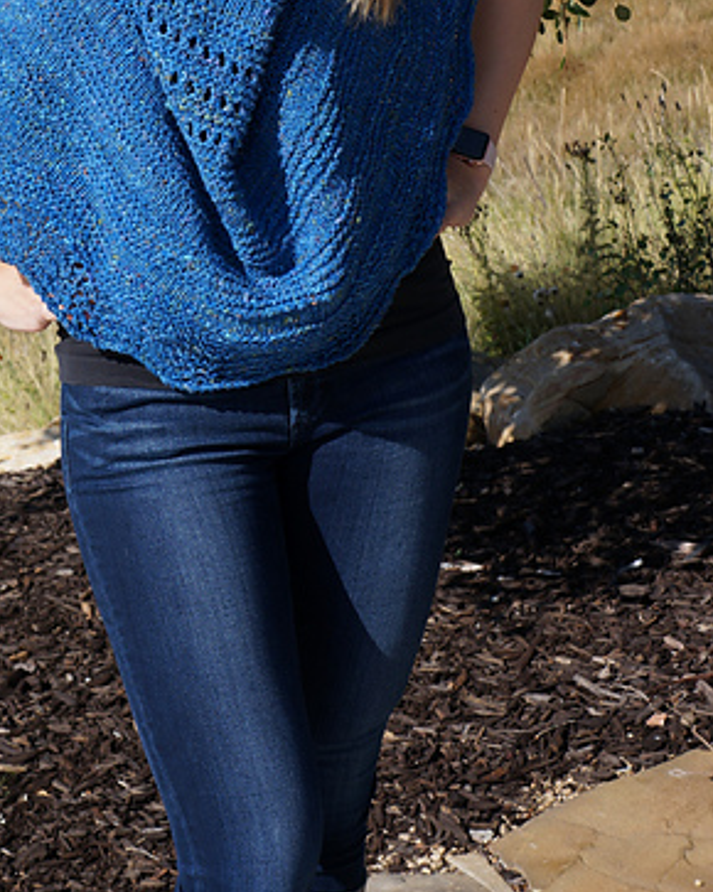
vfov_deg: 20.5
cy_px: 133
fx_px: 2424
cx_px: 200
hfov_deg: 16.7
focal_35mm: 92
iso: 100
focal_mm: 37
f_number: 9
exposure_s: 1/200
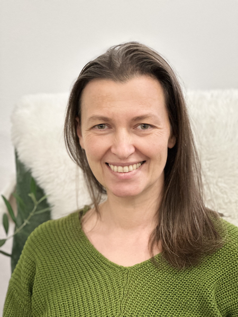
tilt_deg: -6.1
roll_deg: +1.1
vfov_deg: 25.3
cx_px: 119
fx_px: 706
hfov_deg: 19.1
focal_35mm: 77
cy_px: 158
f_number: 2.8
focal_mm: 9
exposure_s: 1/33
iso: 400
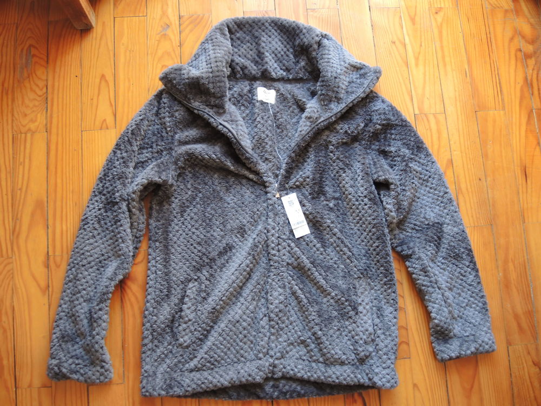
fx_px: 438
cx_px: 270
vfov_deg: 49.7
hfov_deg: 63.4
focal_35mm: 28
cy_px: 203
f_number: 2
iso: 250
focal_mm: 6
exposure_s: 1/30
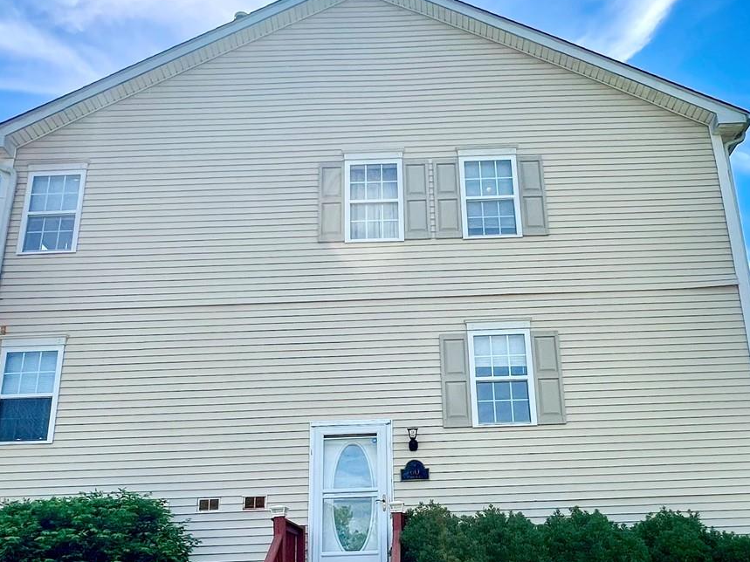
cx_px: 432
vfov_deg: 44.5
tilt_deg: +18.8
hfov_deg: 58.1
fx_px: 672
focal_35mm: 31
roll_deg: +2.7
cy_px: 392
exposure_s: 1/1508
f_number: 1.8
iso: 32
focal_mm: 1.57
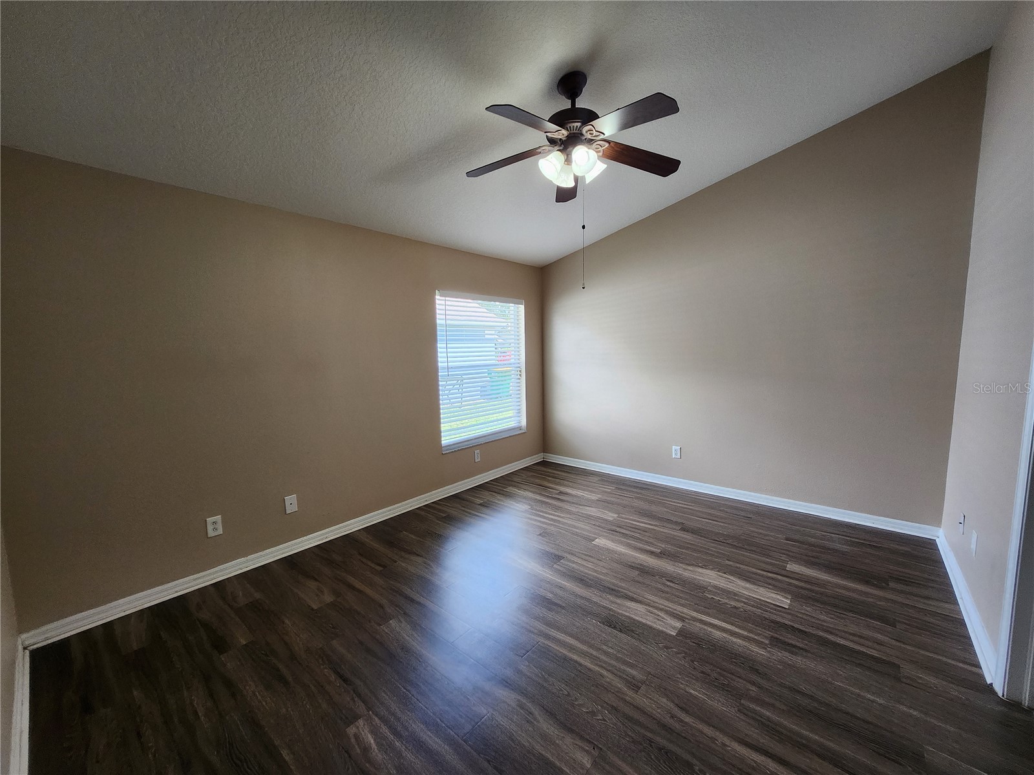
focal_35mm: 13
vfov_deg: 89.9
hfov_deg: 106.2
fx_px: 388
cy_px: 388
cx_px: 517
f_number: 2.2
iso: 64
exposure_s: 1/60
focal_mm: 1.74
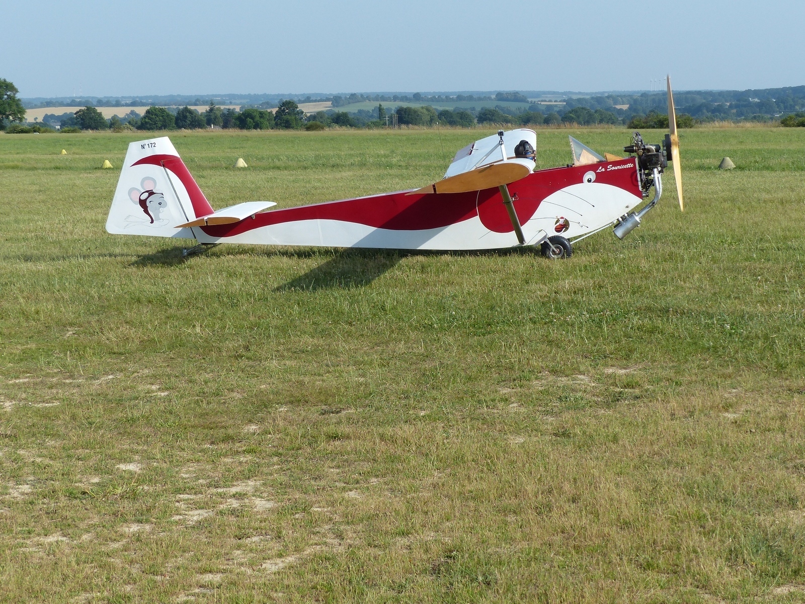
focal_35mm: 80
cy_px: 302
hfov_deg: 24.4
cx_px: 402
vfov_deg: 18.4
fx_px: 1860
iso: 100
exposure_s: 1/800
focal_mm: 13.5
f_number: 4
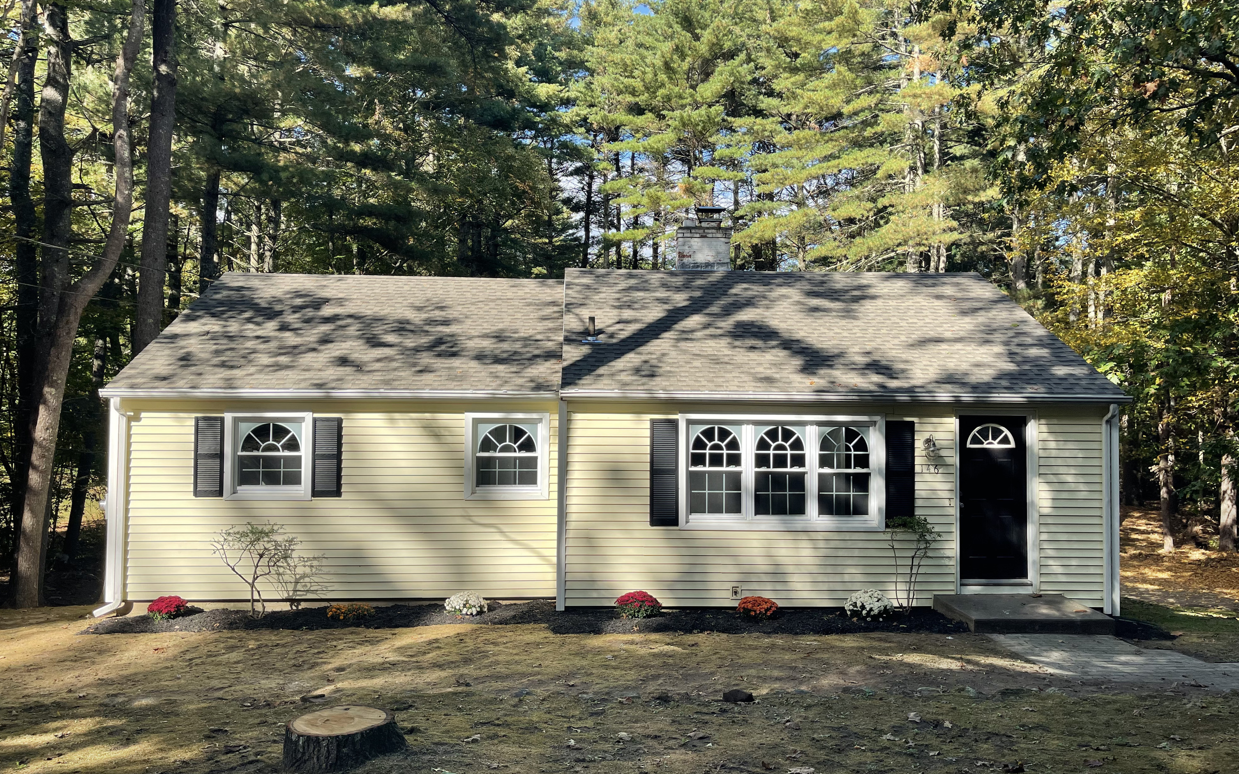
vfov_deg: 46.0
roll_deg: -0.5
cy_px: 396
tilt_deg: +0.6
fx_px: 912
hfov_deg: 68.4
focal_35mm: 27
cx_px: 622
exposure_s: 1/1294
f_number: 1.6
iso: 32
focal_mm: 5.1
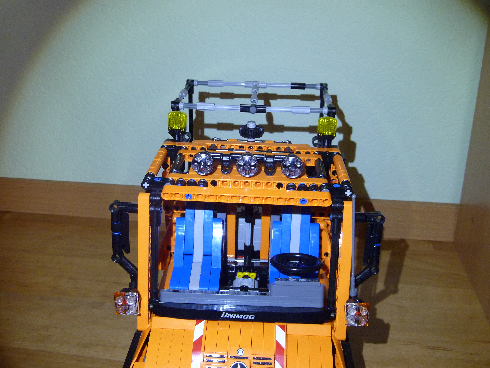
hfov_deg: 52.6
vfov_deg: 40.7
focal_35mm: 35
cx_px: 245
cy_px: 184
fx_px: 495
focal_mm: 5.7
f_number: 3.5
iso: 320
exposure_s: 1/30
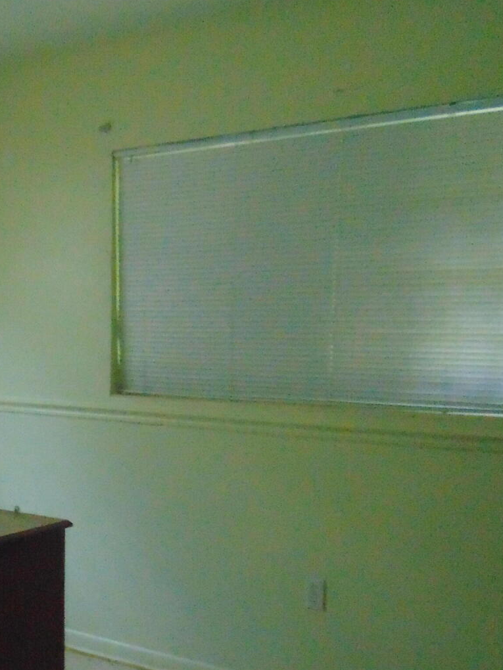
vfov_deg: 37.6
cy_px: 532
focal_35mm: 49
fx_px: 949
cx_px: 23
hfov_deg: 28.2
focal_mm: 4.5
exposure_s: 1/60
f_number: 3
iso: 800
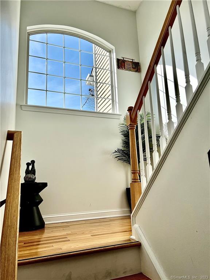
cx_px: 105
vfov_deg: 67.3
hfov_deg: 53.1
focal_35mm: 26
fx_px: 210
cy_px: 140
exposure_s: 1/1838
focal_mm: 5.7
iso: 50
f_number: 1.5
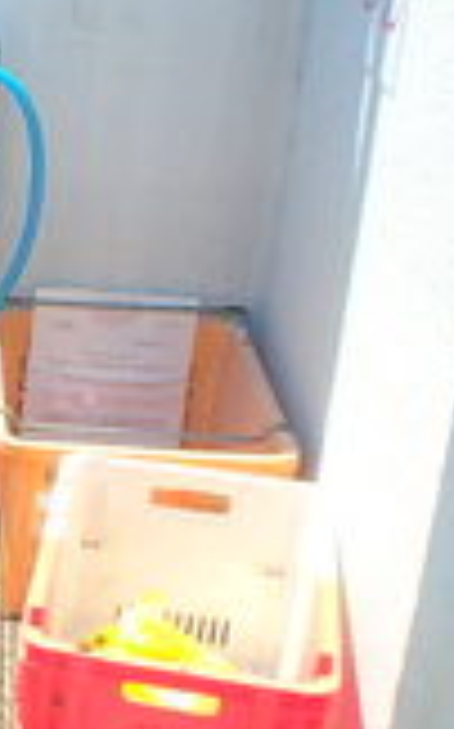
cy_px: 418
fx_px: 1745
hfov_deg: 12.1
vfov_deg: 23.5
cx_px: -611
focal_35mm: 88
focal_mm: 3.7
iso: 125
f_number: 3.5
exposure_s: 1/640
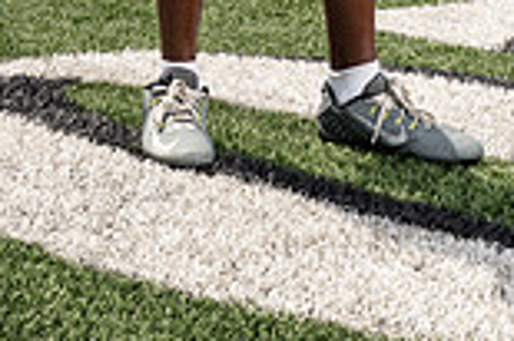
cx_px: 285
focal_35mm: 122
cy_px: -394
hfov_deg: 16.8
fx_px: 1740
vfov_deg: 10.2
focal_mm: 42
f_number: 8
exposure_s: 1/250
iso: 100
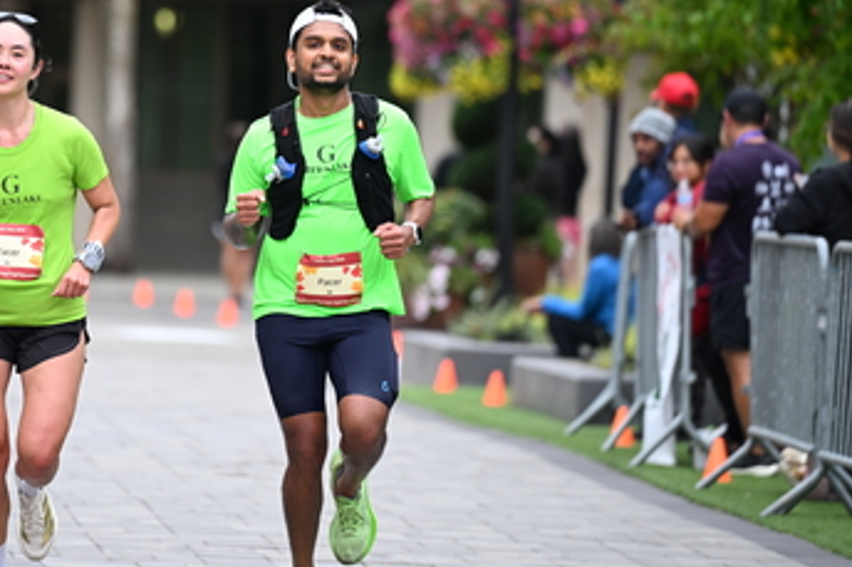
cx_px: 245
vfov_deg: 4.3
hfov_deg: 6.4
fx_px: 7569
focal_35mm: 320
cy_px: 150
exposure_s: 1/2000
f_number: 2.8
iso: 800
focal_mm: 200
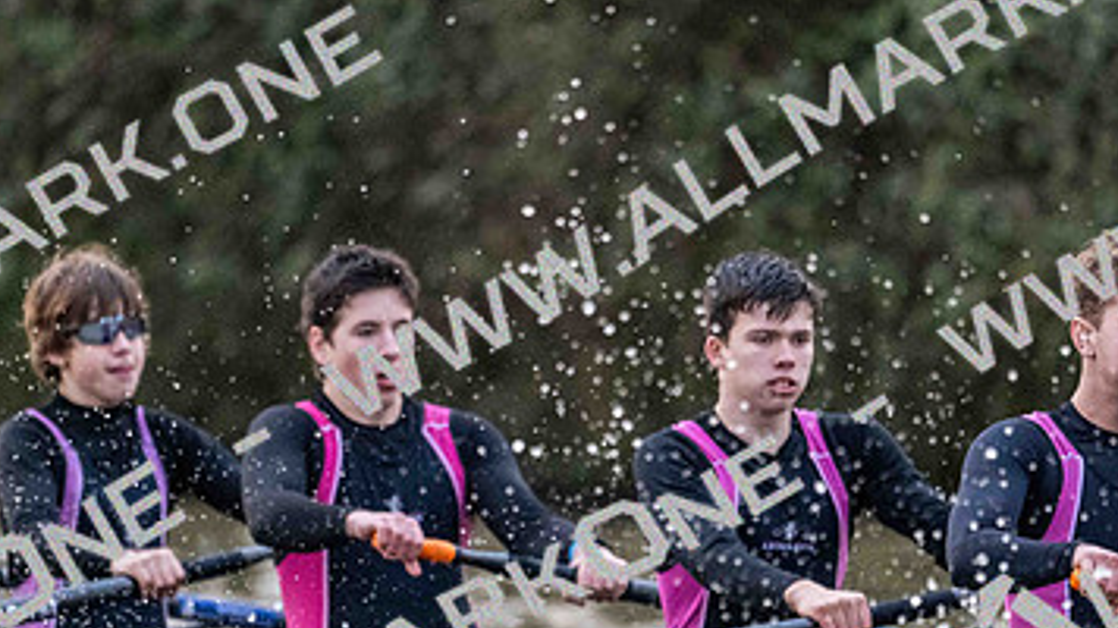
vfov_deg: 1.8
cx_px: 710
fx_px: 20212
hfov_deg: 3.2
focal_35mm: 682
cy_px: 425
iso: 9000
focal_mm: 400
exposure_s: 1/1600
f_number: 4.5
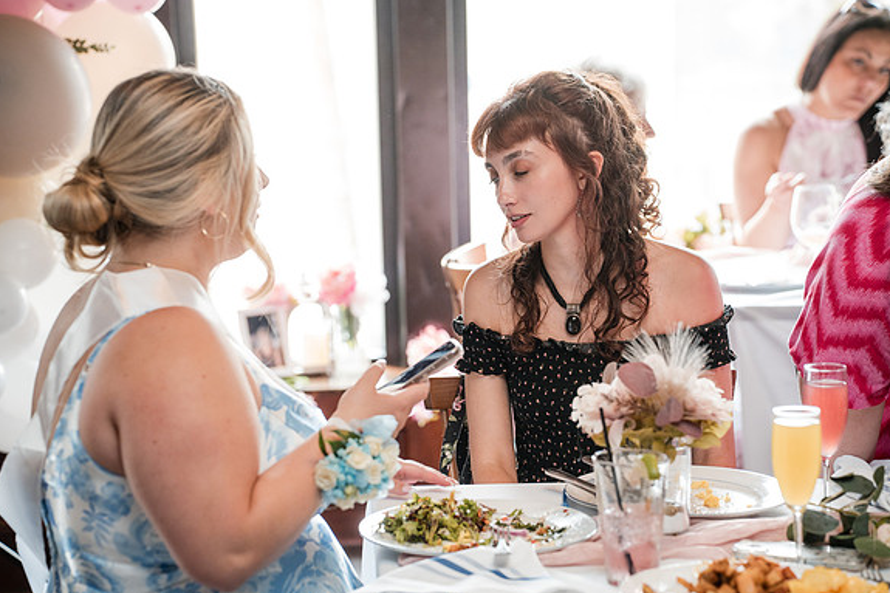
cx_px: 446
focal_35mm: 103
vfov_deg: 13.3
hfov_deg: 19.8
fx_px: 2546
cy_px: 296
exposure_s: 1/250
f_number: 4
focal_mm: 102
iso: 2500
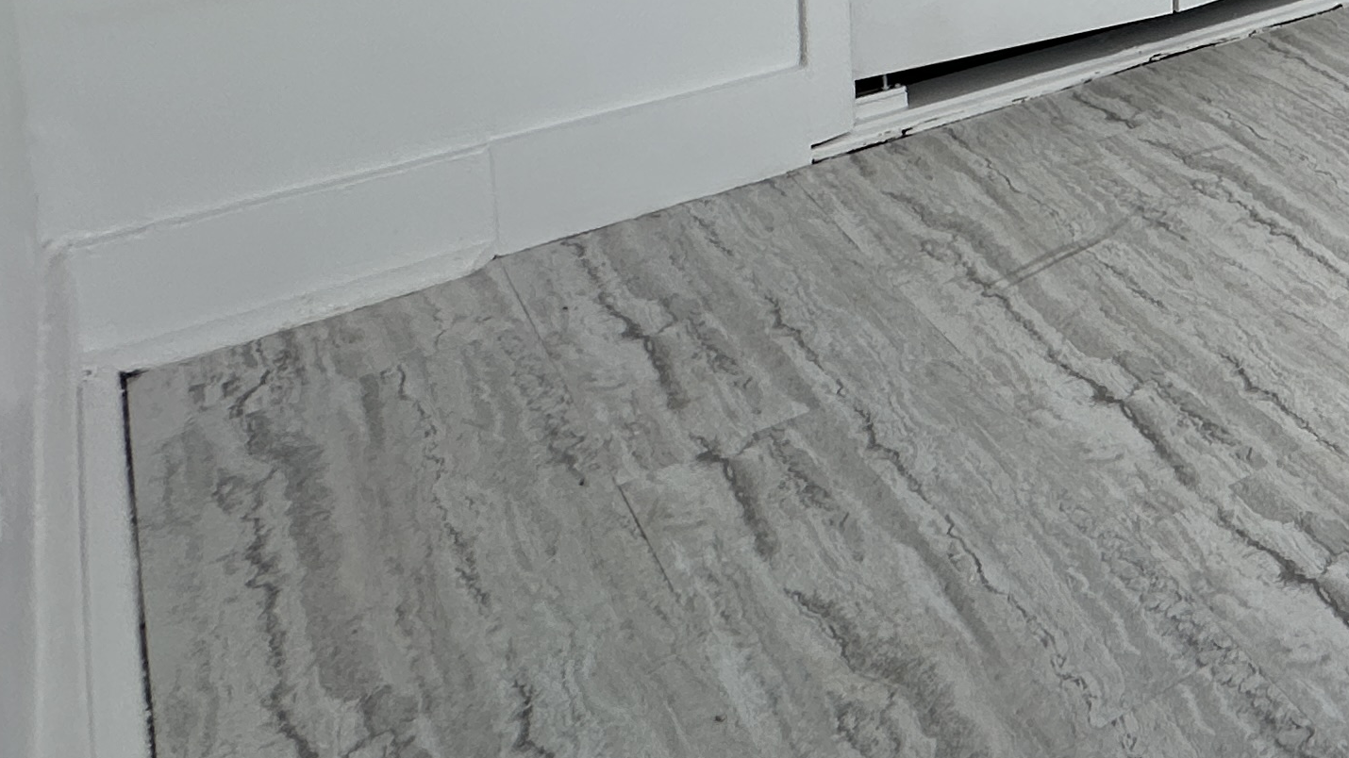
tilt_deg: -6.2
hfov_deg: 32.6
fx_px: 1538
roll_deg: -2.9
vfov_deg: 22.8
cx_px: 1829
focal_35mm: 43
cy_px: -367
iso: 40
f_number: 2.2
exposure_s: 1/181
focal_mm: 2.22
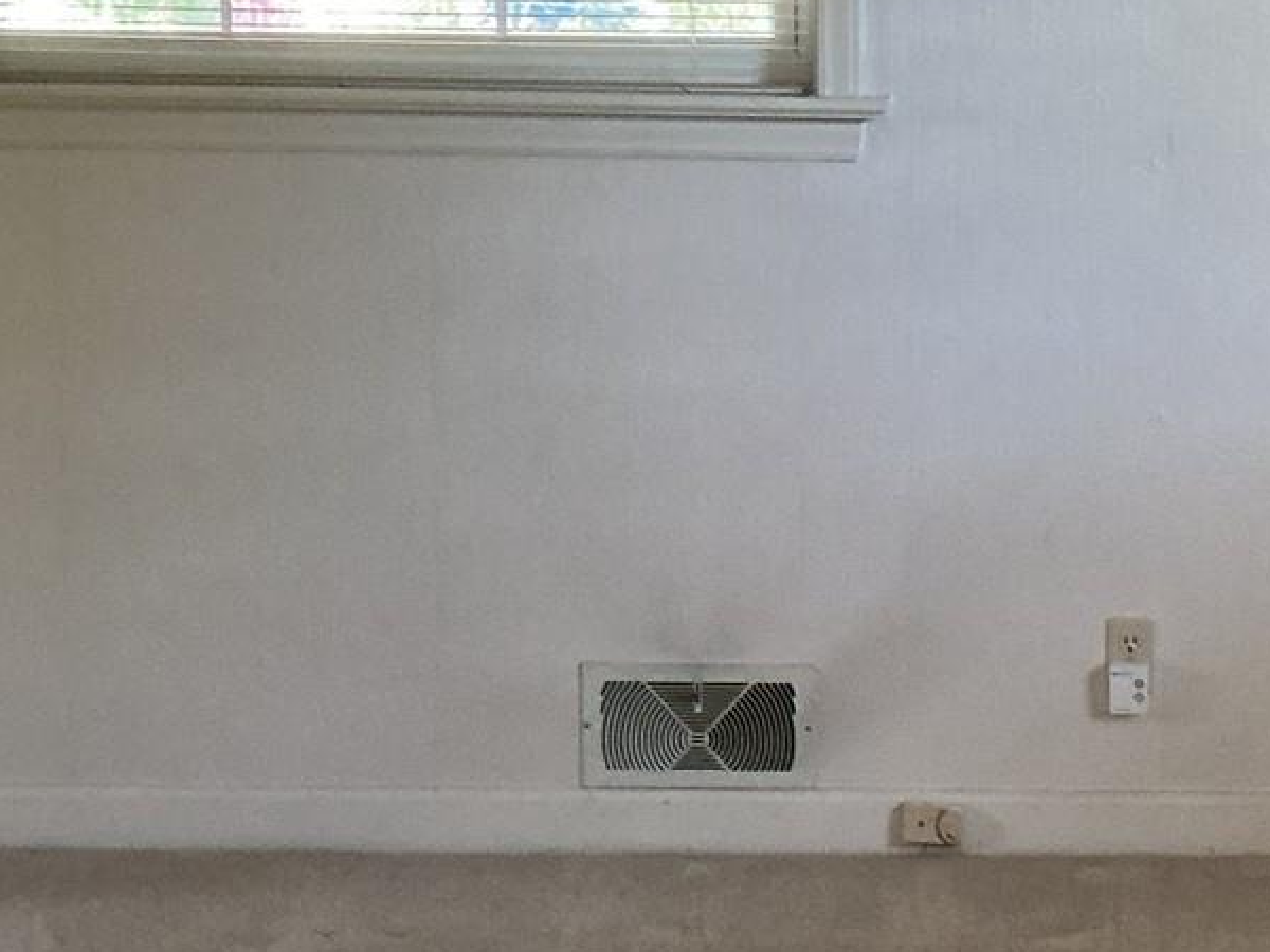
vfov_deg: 14.9
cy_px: 421
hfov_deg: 19.4
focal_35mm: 99
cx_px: 1215
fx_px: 3632
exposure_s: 1/40
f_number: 1.8
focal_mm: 3
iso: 250
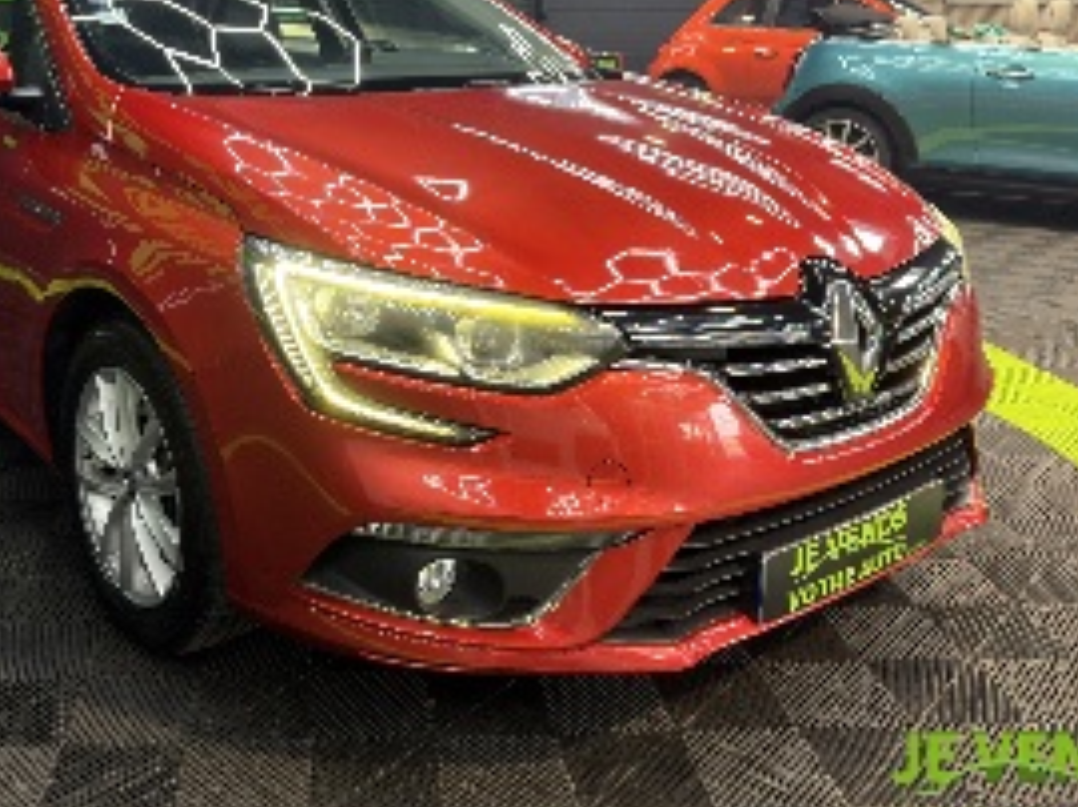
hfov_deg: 49.4
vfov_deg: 38.1
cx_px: 371
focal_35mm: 37
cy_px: 260
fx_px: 1151
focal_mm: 6.76
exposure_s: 1/100
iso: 250
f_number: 1.78
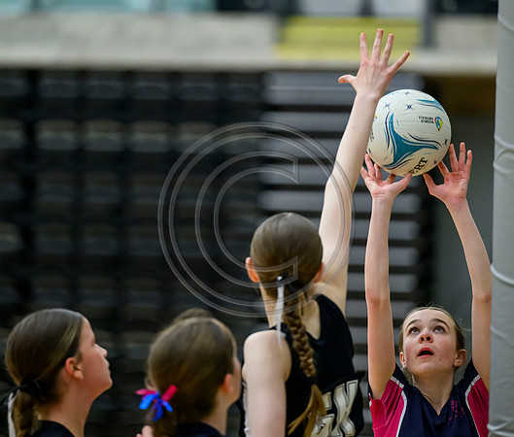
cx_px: 260
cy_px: 206
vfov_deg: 6.5
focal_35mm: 247
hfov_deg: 7.6
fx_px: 3857
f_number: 2.8
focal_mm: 200
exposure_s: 1/1250
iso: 6400
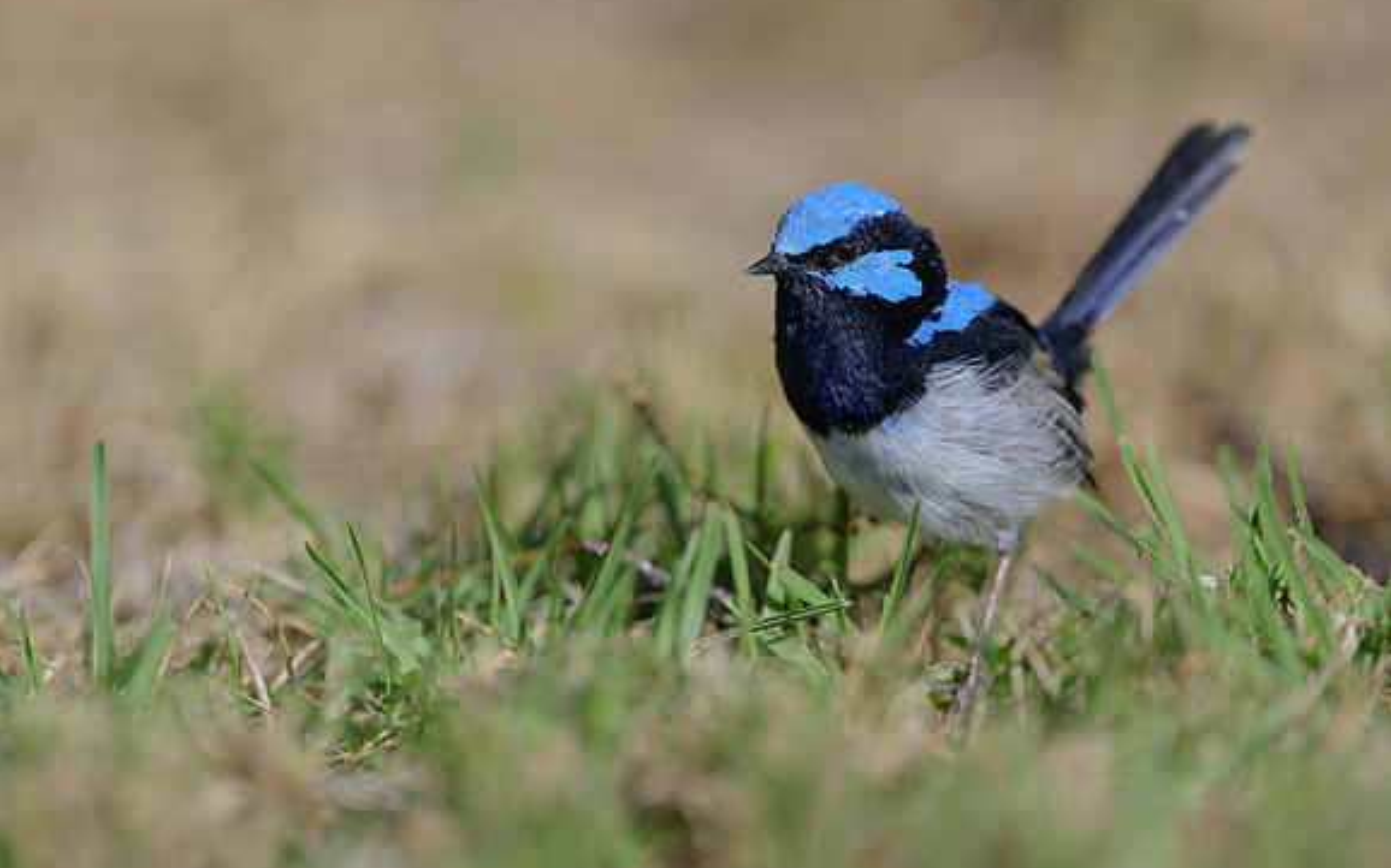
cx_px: 667
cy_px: 366
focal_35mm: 680
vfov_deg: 1.9
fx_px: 25773
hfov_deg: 3.1
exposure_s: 1/1600
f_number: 2.8
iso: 72
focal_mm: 400
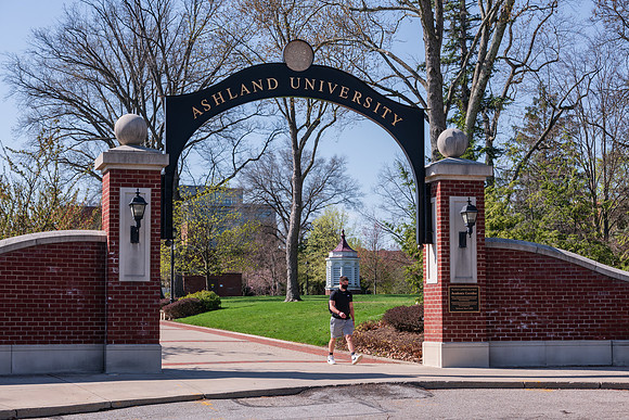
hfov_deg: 28.8
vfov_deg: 19.5
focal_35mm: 70
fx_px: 1223
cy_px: 210
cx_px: 314
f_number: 9
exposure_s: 1/250
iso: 160
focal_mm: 70
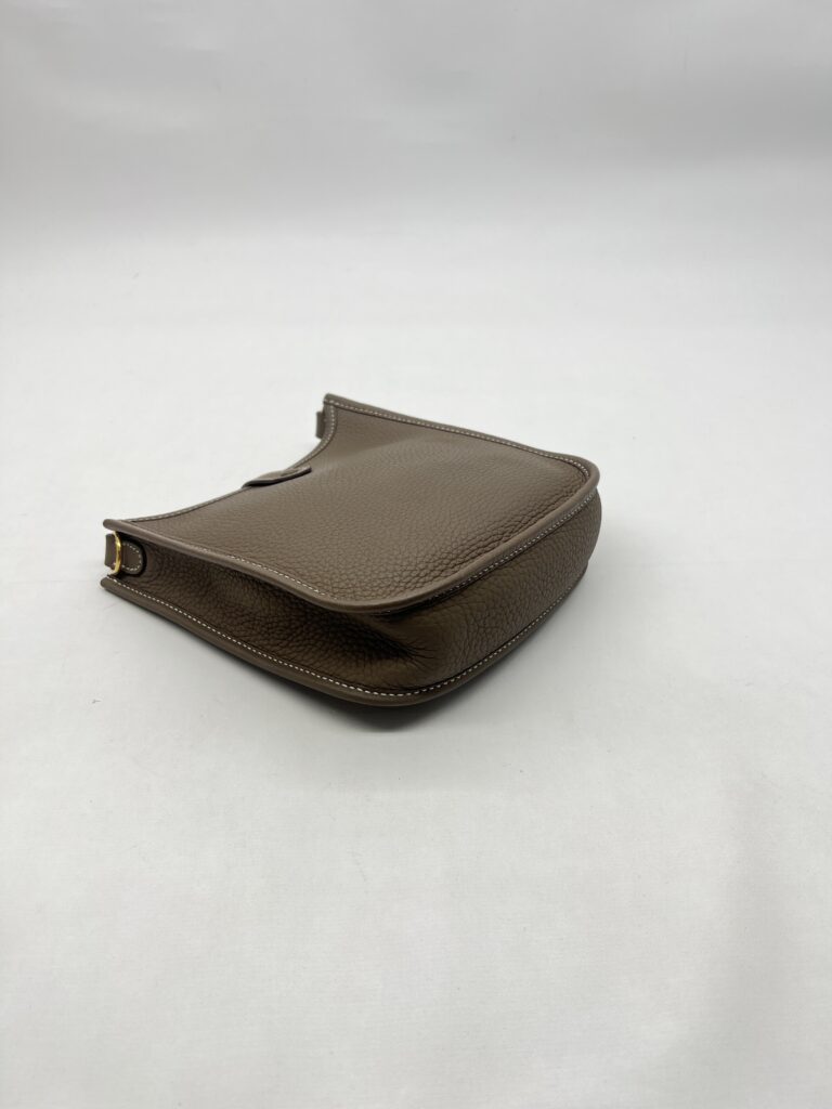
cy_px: 554
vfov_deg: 67.3
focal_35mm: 26
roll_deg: +0.6
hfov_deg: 53.1
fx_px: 833
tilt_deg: -34.3
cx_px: 416
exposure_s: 1/150
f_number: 1.5
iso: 32
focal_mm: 5.7
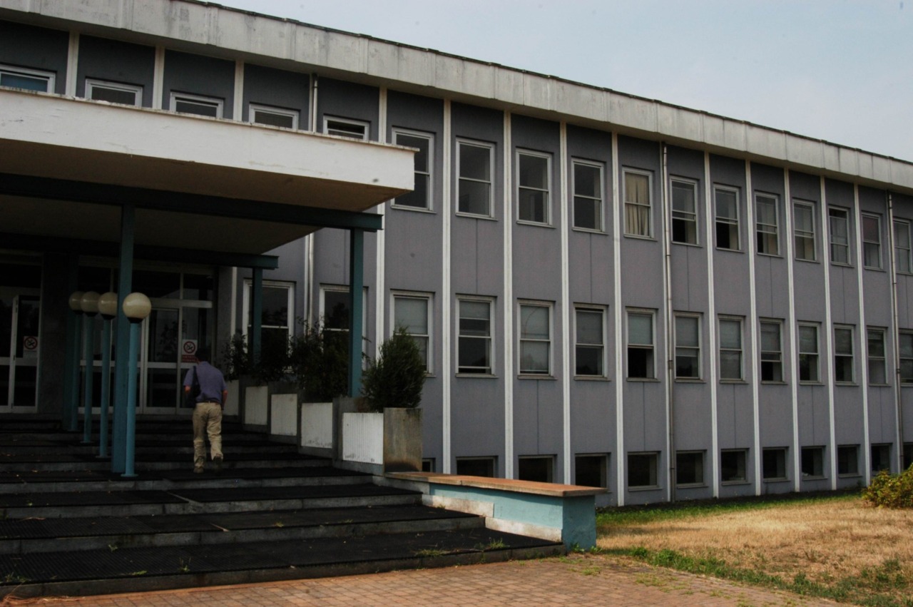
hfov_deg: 53.2
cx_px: 456
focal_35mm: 36
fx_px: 912
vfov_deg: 36.8
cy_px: 304
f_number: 11
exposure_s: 1/500
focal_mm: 24
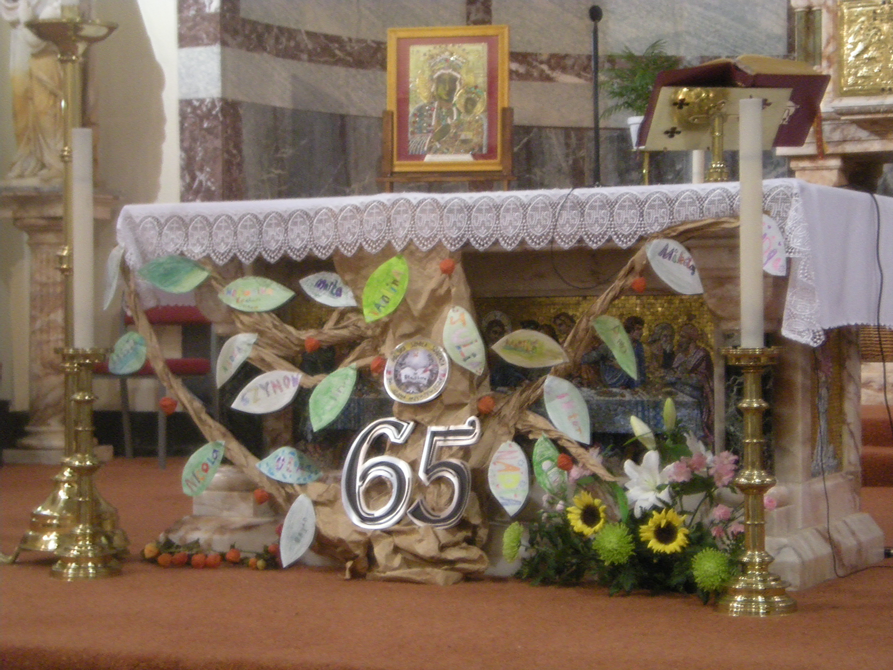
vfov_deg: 17.0
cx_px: 446
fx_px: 2244
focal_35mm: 87
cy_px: 335
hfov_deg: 22.5
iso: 442
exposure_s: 1/8
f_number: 5.1
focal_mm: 14.6
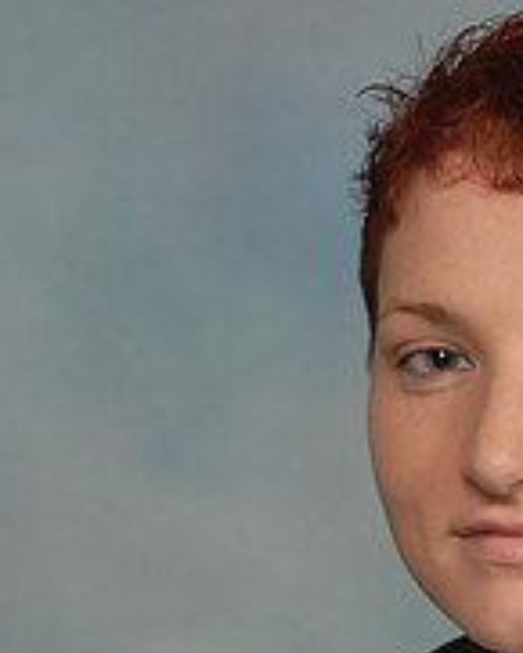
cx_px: 664
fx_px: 5413
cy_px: 873
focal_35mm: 280
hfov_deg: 5.5
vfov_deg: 6.8
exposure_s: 1/125
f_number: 5.6
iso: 100
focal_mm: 62
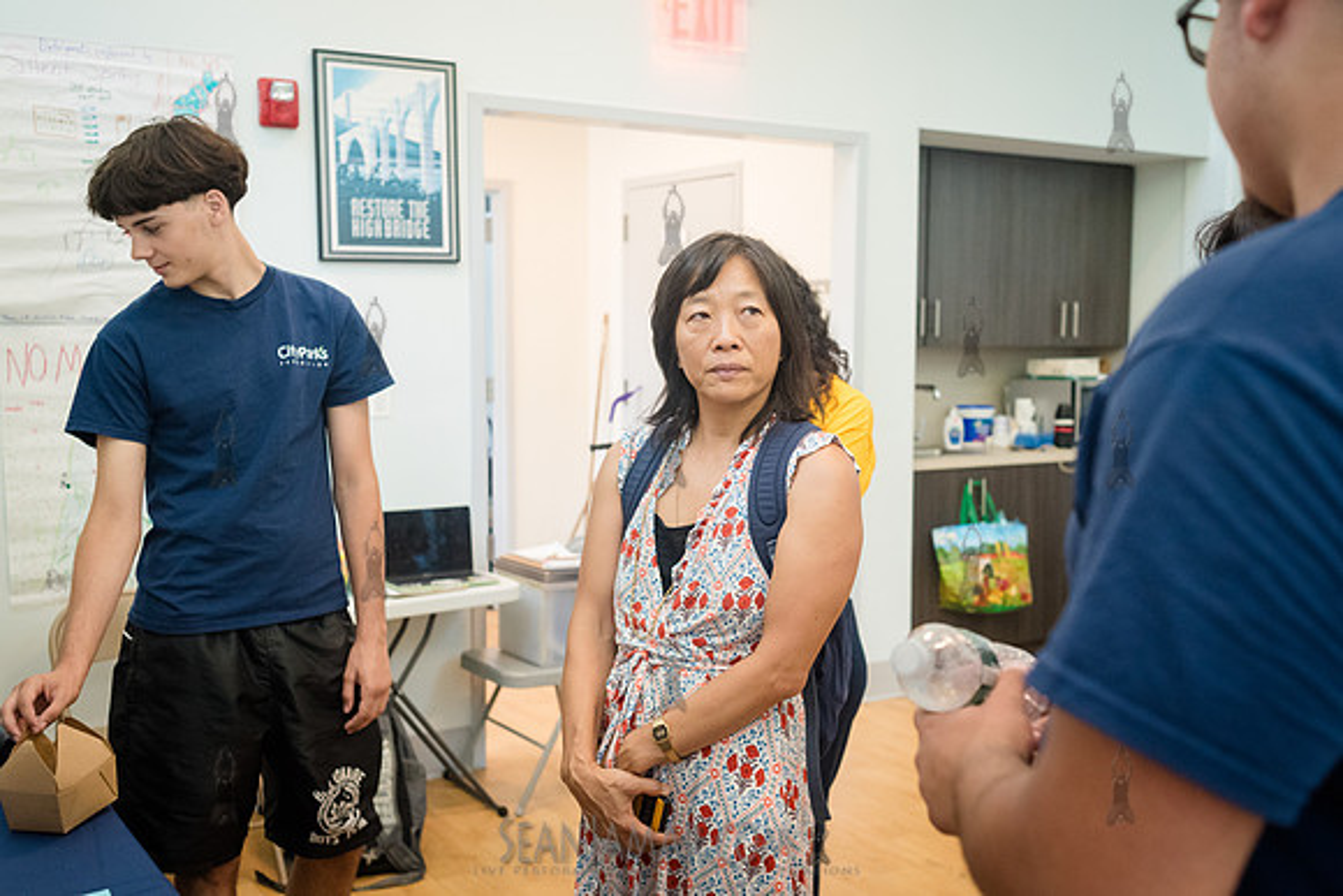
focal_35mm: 37
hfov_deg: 51.5
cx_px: 696
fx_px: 1391
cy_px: 447
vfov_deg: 35.7
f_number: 4
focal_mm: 35
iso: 4000
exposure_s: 1/400
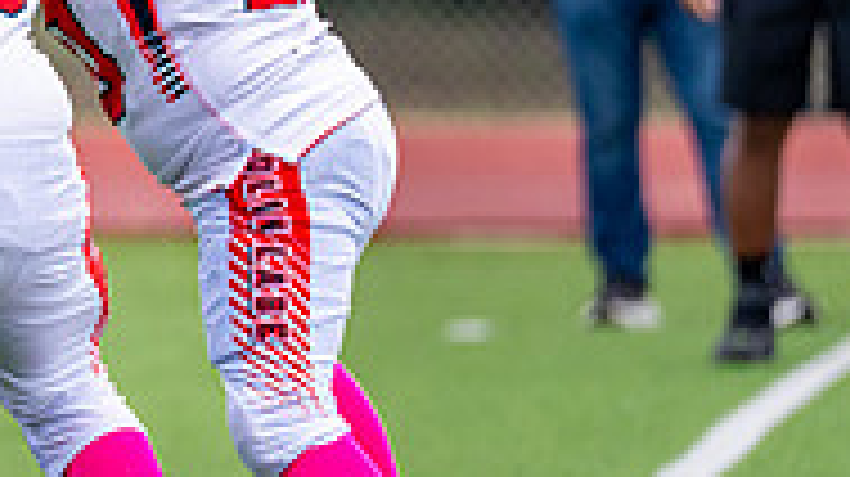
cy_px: 43
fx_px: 22095
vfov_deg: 1.2
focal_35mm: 981
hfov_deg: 2.2
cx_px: -770
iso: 400
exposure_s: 1/2500
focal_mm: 200
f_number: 2.8
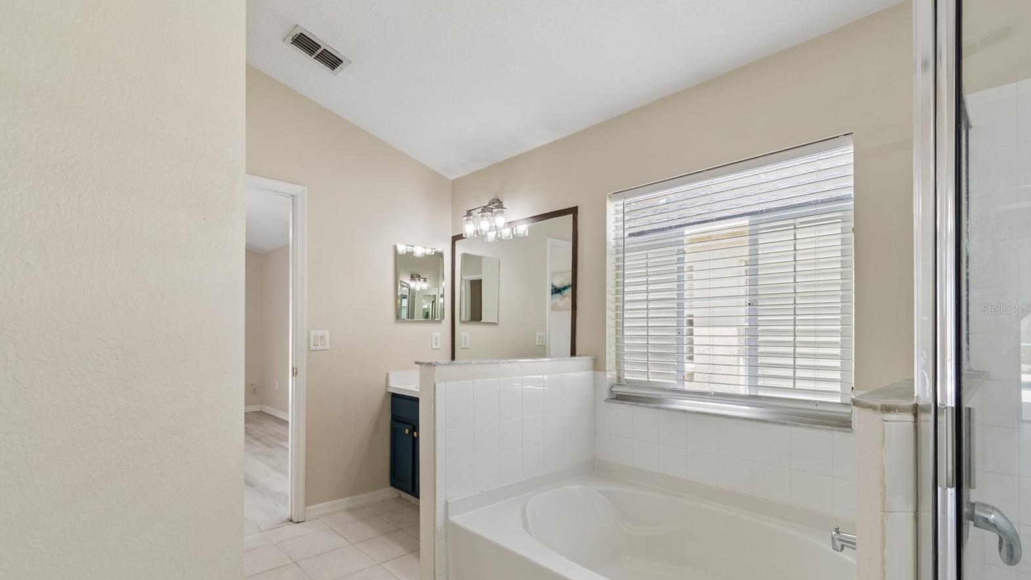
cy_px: 309
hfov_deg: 99.4
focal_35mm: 16
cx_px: 515
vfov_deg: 67.0
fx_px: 437
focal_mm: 10
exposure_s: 1/50
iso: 100
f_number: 7.1
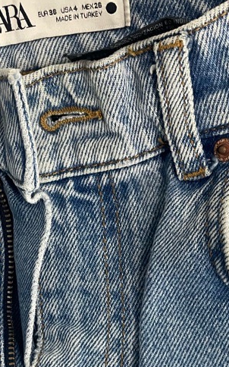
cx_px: 67
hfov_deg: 22.6
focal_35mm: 57
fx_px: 570
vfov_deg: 34.8
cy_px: 284
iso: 400
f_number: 1.6
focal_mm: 4.2
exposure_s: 1/50
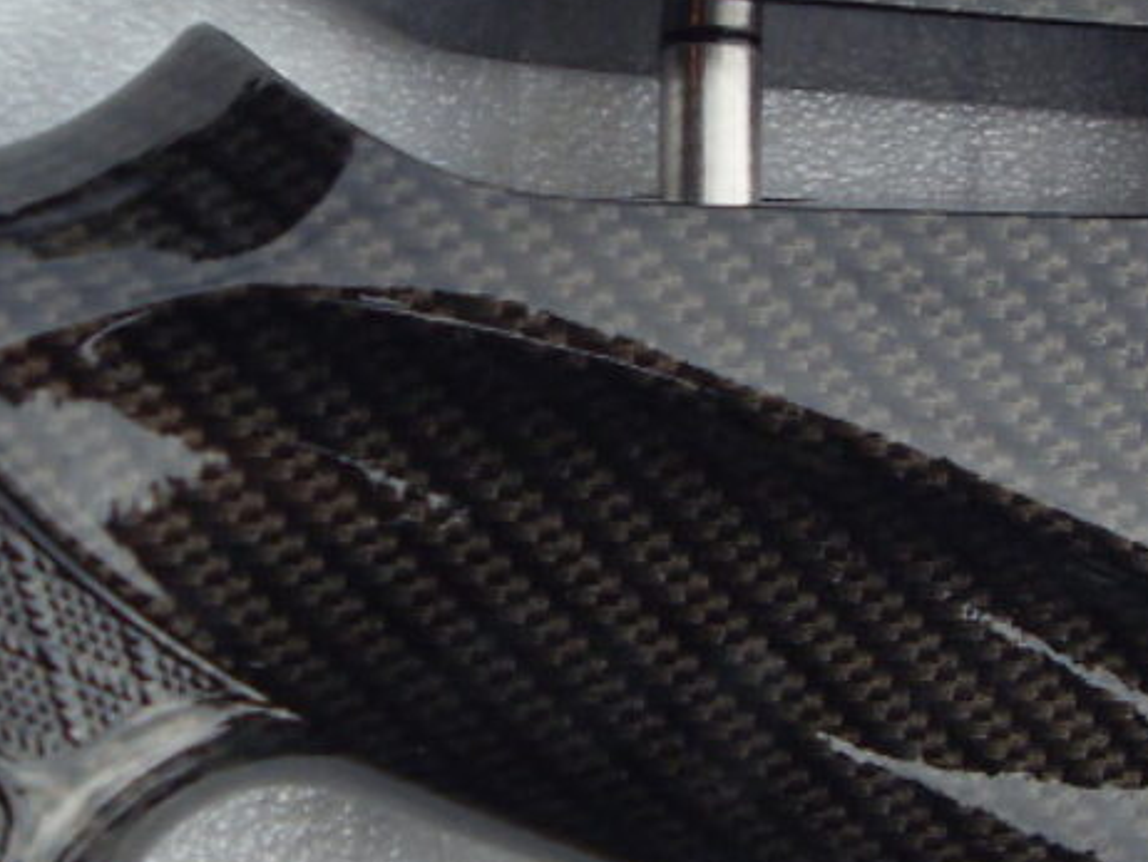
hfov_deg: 18.5
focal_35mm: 106
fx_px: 3517
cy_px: 375
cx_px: 818
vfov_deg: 14.0
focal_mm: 6.3
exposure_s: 1/125
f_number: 7
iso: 80
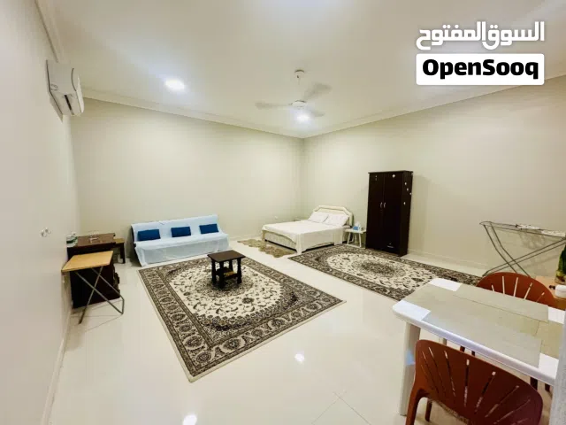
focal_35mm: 14
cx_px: 283
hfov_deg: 102.1
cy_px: 212
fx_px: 229
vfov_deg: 85.7
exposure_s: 1/50
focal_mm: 2.22
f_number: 2.2
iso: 160
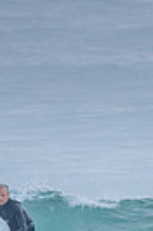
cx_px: 127
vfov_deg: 0.8
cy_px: 236
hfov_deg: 0.5
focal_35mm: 2682
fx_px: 17186
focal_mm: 500
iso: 1400
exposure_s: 1/2000
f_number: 5.6
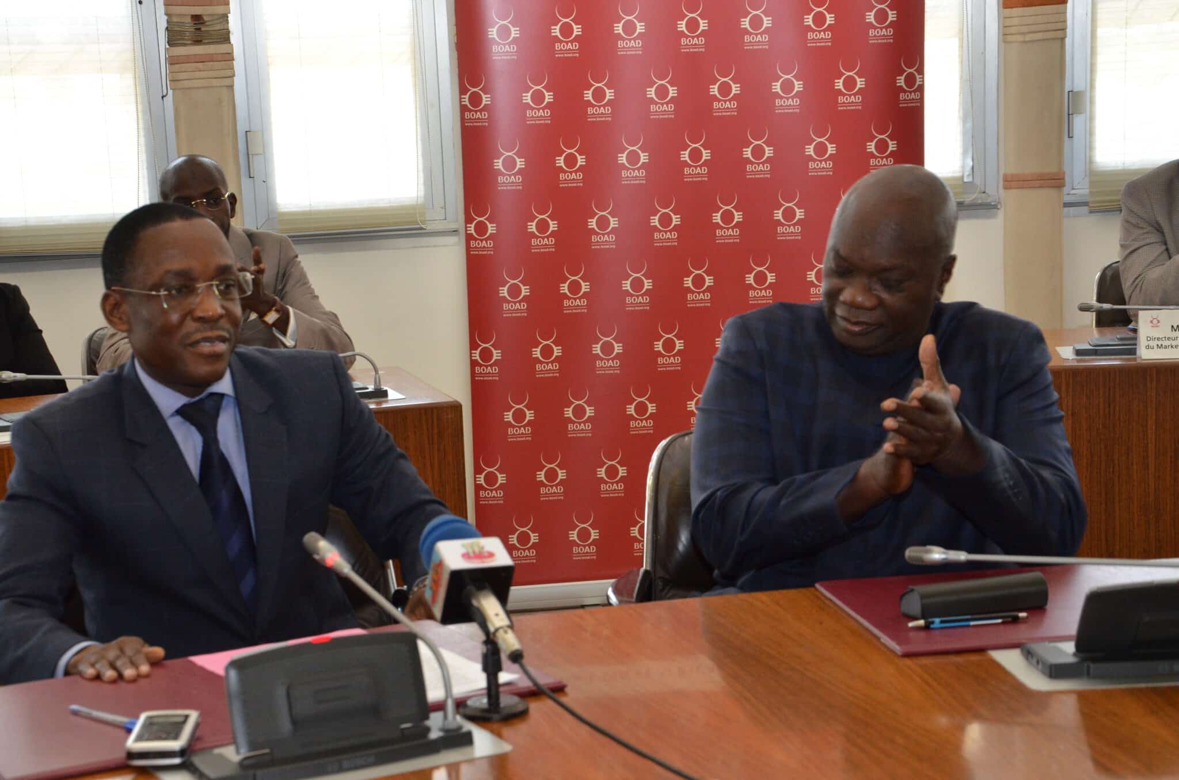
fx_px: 2451
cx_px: 590
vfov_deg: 18.1
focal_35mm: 75
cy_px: 390
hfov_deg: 27.0
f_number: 6.3
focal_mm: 50
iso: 1000
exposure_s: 1/80
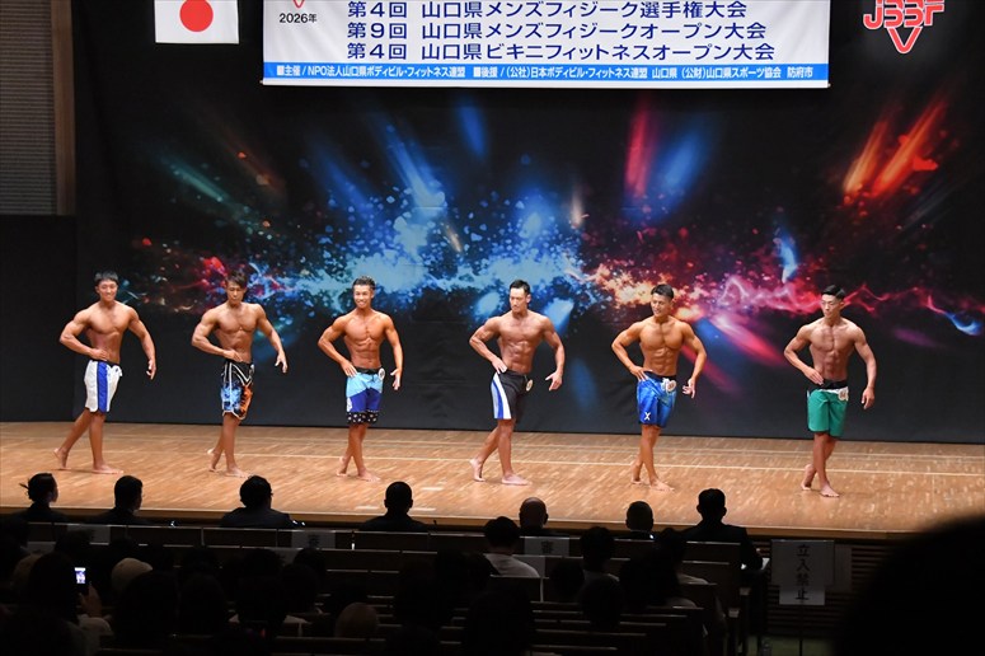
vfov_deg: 14.1
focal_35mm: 97
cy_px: 328
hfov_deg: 21.0
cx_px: 492
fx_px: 2653
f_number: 5.6
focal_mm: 65
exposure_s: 1/400
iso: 8000
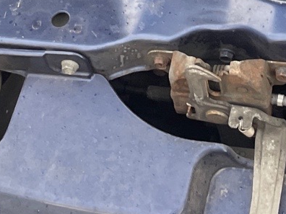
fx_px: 1041
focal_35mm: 126
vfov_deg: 10.3
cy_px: -280
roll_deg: +6.9
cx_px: 278
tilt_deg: -41.7
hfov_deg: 15.4
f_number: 1.6
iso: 125
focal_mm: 4.2
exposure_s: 1/105
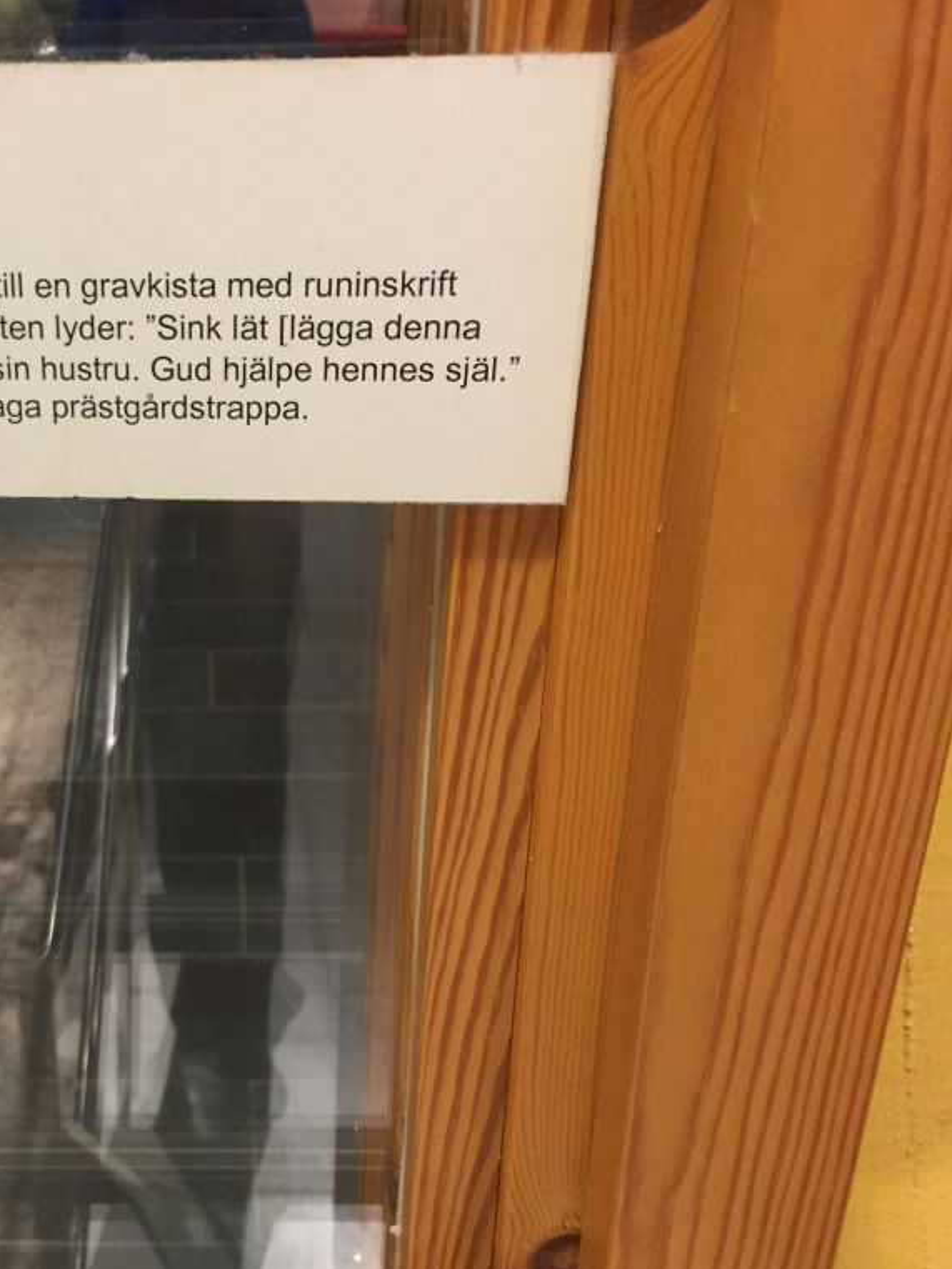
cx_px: 153
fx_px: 1430
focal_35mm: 39
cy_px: 639
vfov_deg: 47.9
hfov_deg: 35.3
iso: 160
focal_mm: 4.15
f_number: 2.2
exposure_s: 1/33
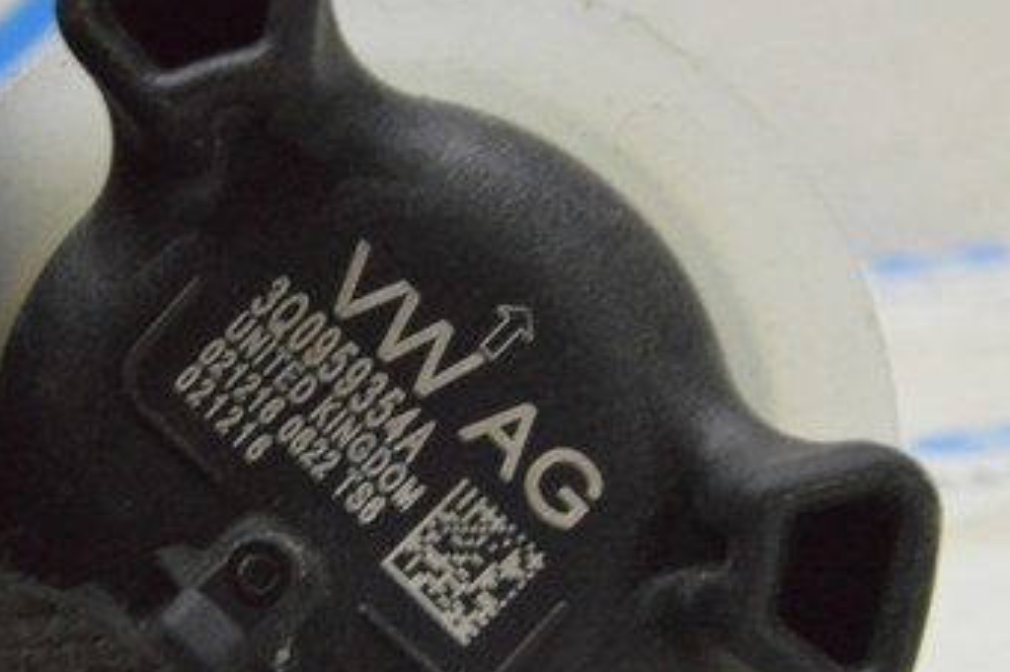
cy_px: 339
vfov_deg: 10.1
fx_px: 3785
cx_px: 326
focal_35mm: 135
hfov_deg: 15.2
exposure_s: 1/15
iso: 6400
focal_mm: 48
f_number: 20
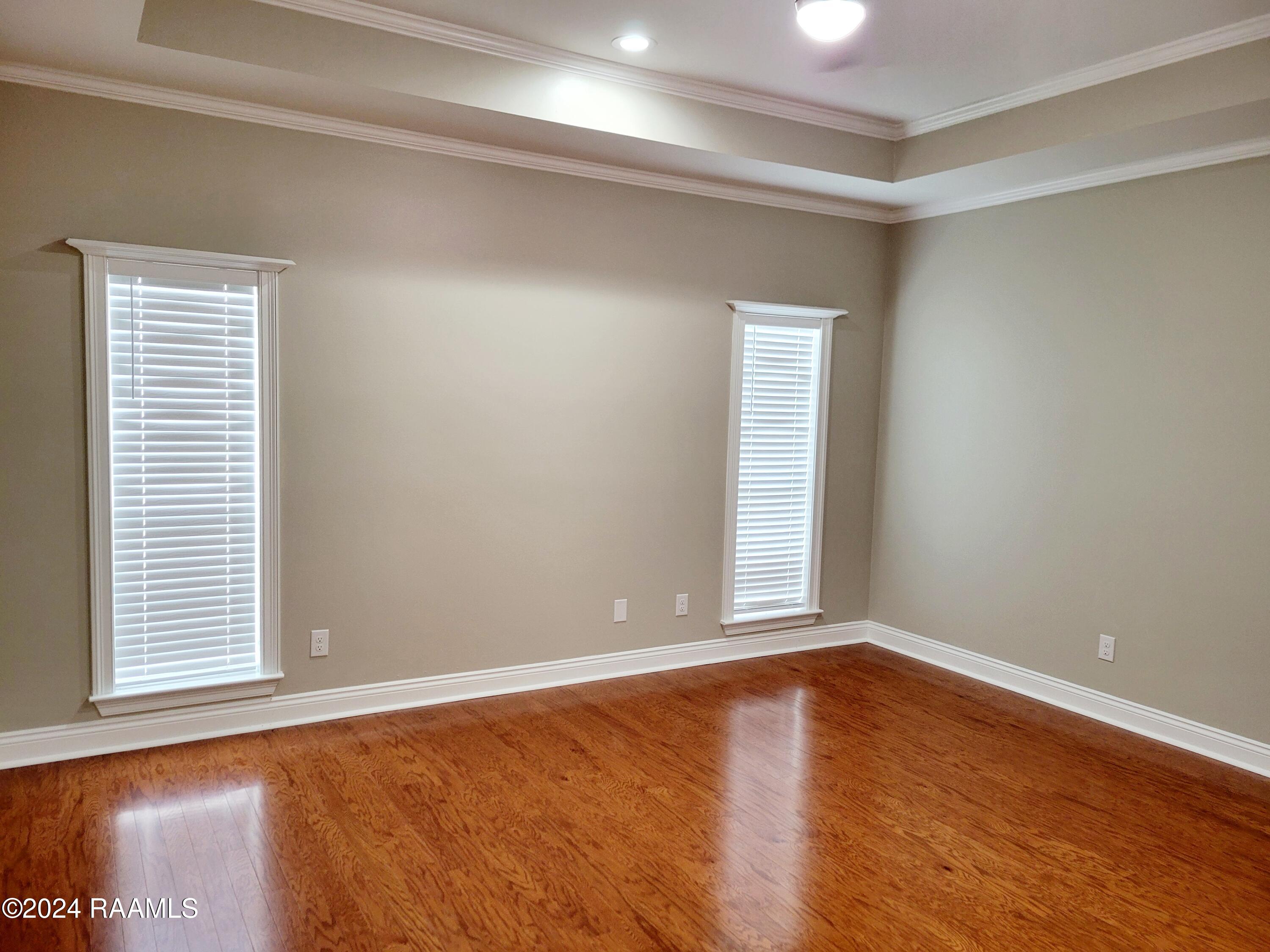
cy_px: 476
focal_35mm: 26
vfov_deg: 53.1
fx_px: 954
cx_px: 635
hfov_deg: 67.3
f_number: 1.8
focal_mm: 5.4
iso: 200
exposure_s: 1/60.2
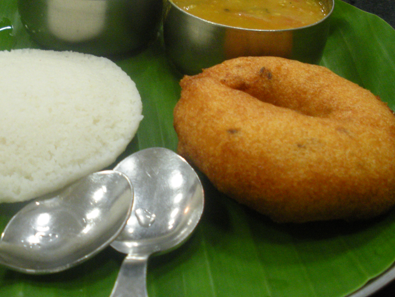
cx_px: 146
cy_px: 125
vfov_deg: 27.0
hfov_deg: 35.3
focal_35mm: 54
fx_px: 616
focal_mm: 6.3
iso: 275
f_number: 3.5
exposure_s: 1/8.1
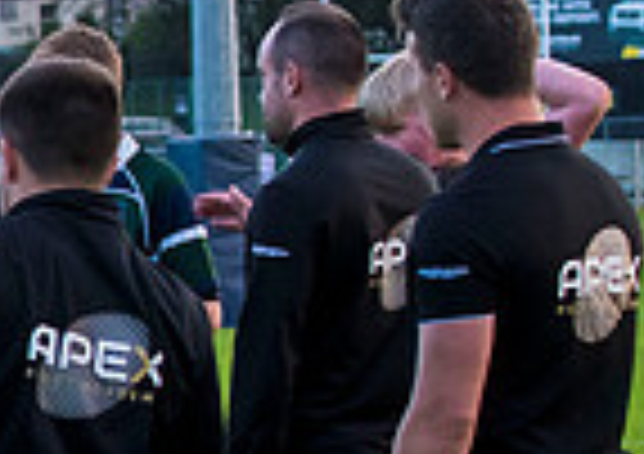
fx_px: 6268
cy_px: 428
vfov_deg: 4.2
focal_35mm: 344
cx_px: -710
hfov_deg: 5.7
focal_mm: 70
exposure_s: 1/250
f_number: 4.5
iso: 1600
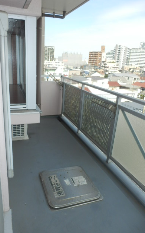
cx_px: 58
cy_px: 115
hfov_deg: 47.3
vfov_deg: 70.4
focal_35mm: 26
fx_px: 164
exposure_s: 1/500
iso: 80
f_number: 3
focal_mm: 4.2
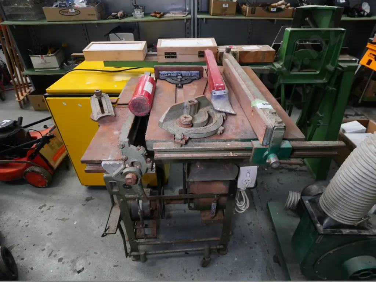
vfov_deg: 66.0
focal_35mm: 20
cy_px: 141
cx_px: 188
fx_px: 217
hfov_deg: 81.7
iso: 3200
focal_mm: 10
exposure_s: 1/320
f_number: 4.5
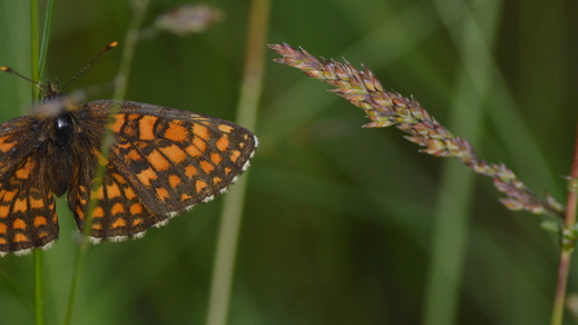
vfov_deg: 1.4
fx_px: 13381
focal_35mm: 873
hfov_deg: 2.5
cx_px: 52
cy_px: 146
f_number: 11
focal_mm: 300
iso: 400
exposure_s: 1/400
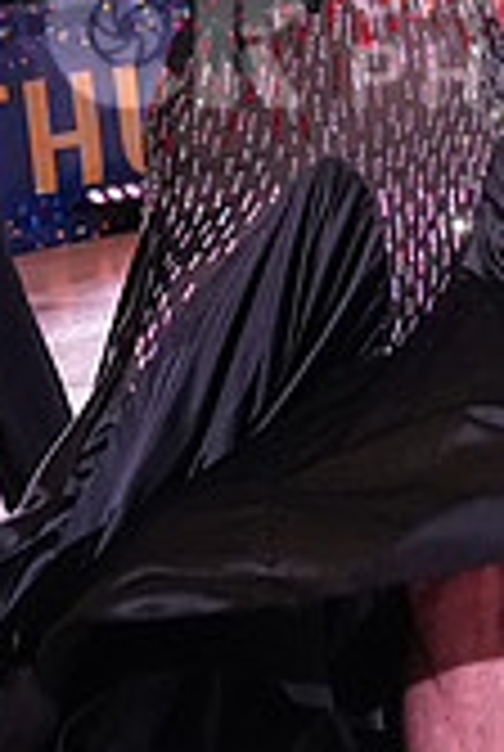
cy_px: 41
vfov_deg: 8.9
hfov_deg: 6.0
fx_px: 4789
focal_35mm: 229
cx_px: 623
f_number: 6.3
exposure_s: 1/320
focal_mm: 44
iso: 3200
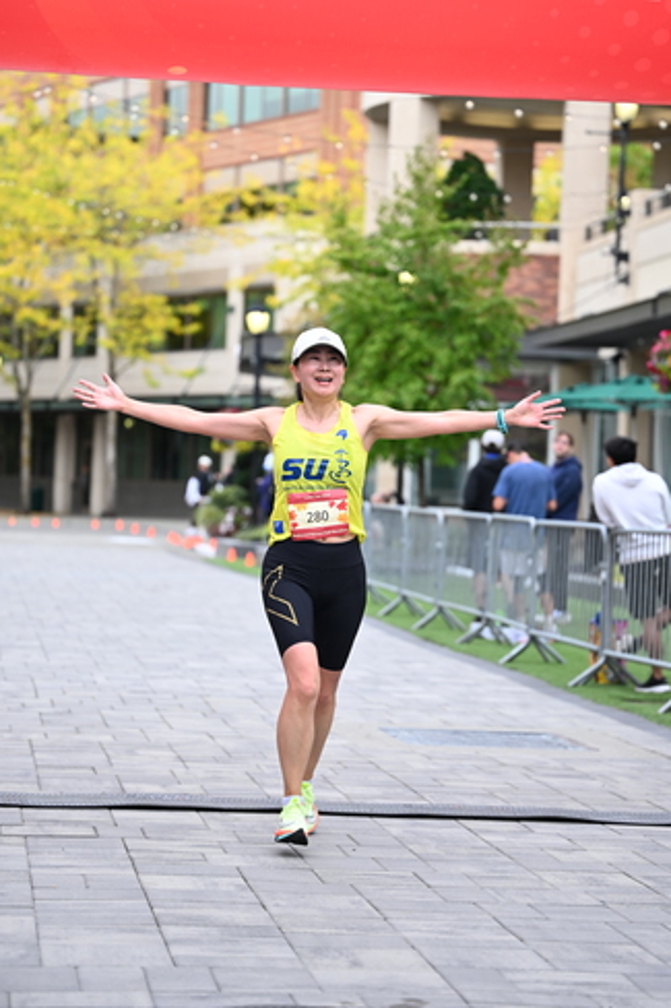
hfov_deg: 14.1
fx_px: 2714
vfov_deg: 21.0
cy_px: 471
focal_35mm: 97
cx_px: 342
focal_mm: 86
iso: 640
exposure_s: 1/1600
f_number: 2.8
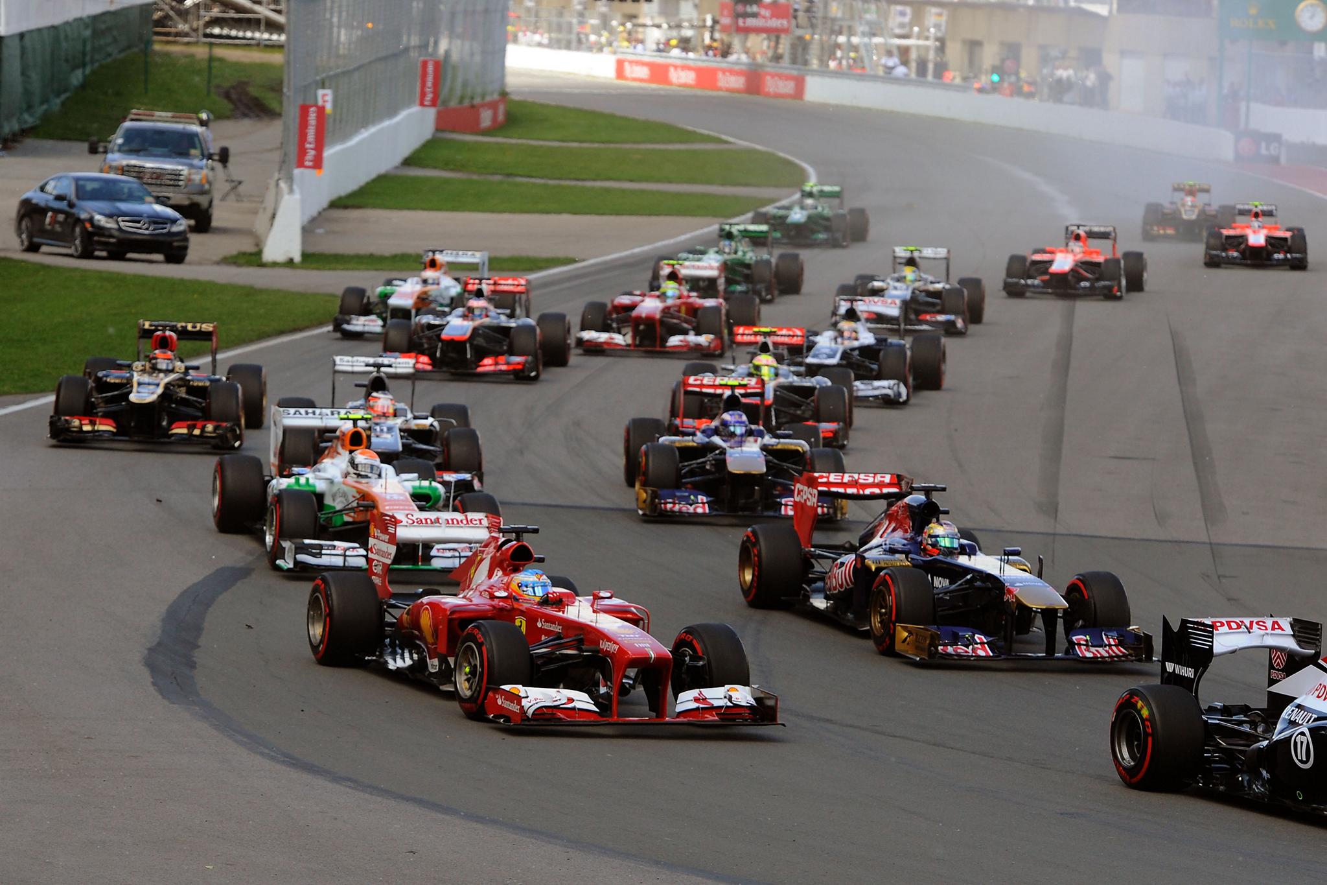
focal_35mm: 165
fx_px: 6081
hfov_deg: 12.5
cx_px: 664
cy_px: 442
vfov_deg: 8.3
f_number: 6.3
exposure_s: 1/1250
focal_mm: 165
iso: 640
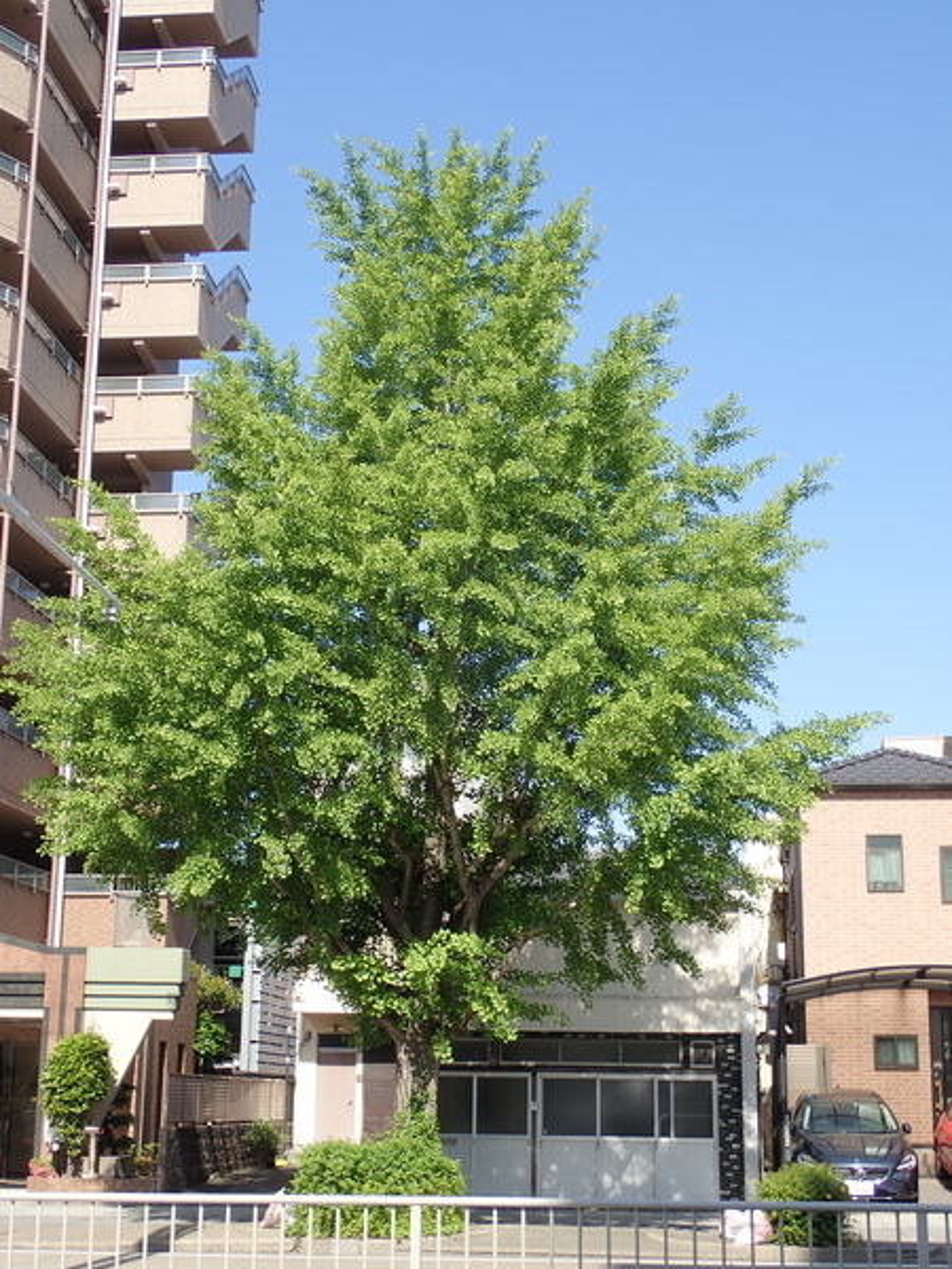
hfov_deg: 29.7
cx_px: 476
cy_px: 634
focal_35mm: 49
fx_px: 1797
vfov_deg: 38.9
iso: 100
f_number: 4.5
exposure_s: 1/320
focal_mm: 8.99
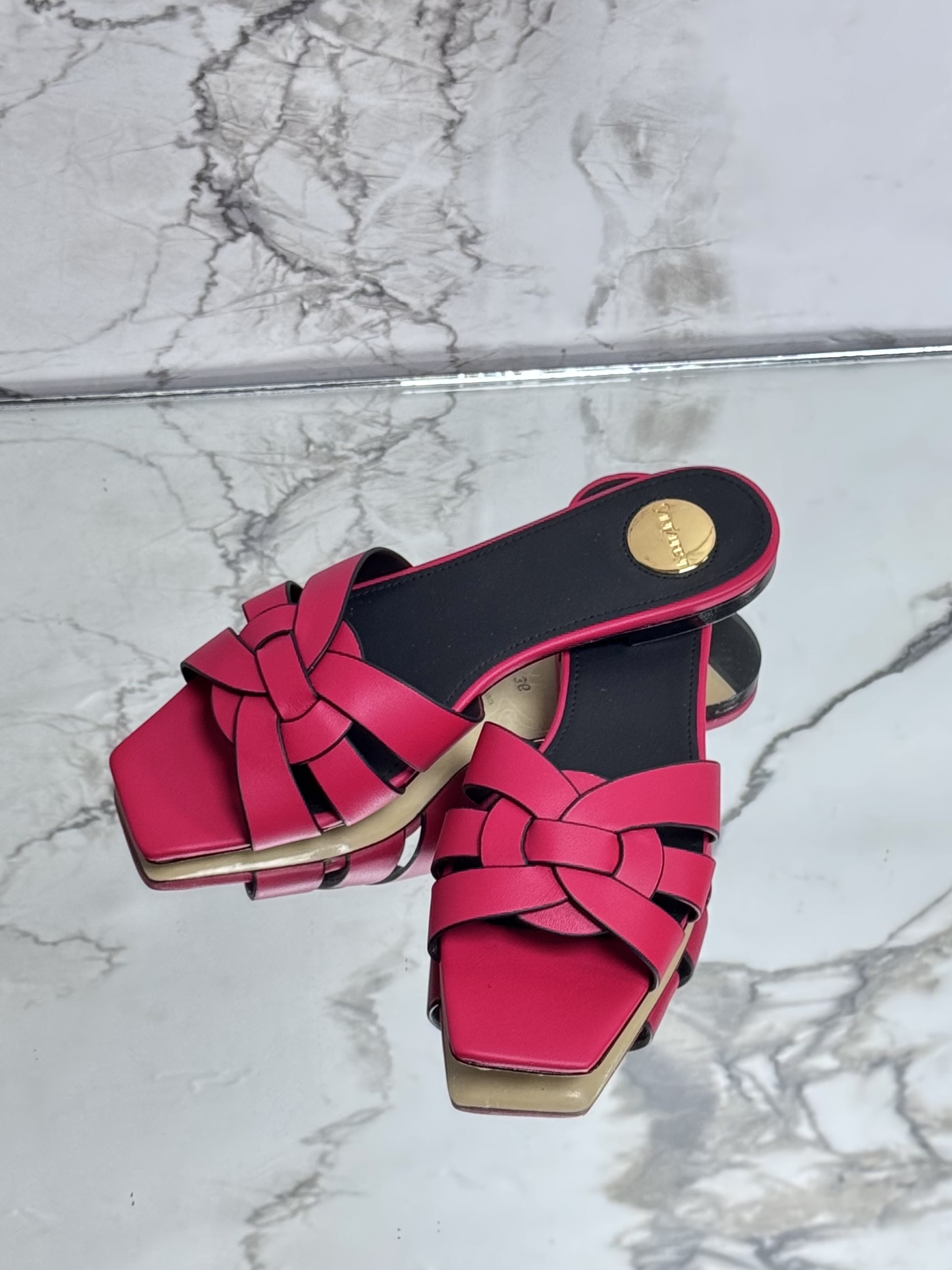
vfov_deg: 39.7
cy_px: 635
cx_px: 476
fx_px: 1760
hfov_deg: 30.3
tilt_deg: -51.6
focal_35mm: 48
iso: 160
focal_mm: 6.76
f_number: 1.78
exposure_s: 1/50
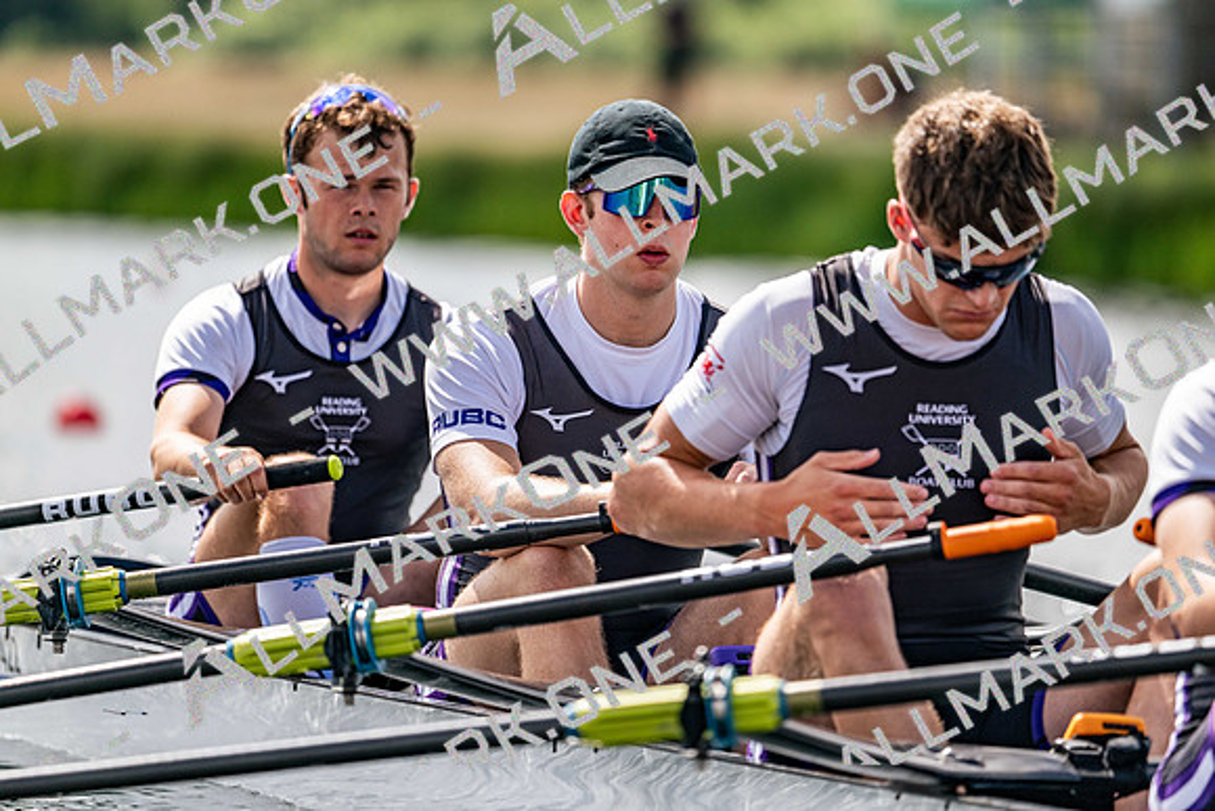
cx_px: 608
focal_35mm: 400
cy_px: 406
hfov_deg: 5.2
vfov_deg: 3.4
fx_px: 13503
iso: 320
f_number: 4.5
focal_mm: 400
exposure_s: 1/2500
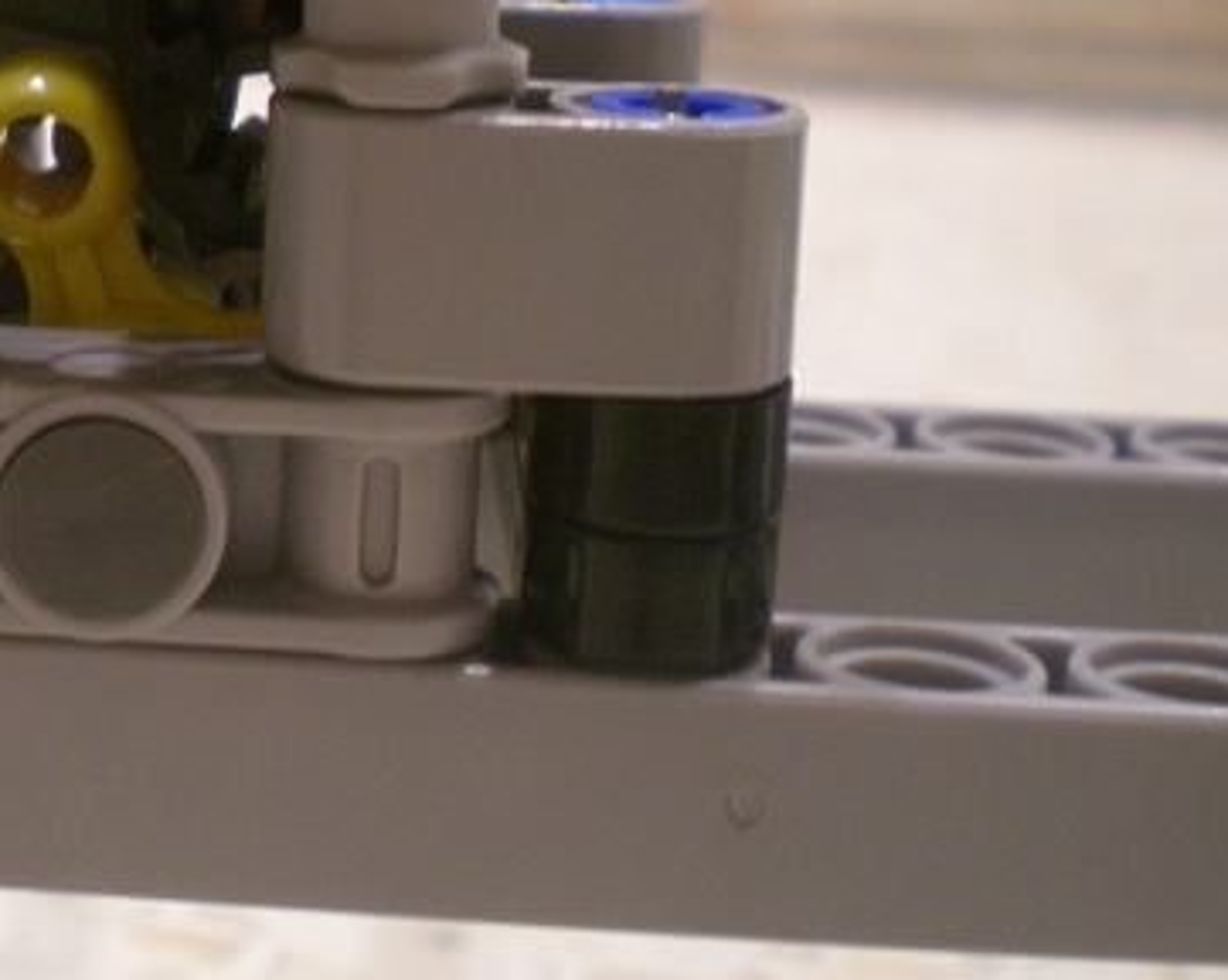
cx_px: 48
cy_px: 191
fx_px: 2868
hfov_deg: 23.3
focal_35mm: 79
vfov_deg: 19.2
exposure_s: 1/8.6
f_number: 3.1
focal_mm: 6.3
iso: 200
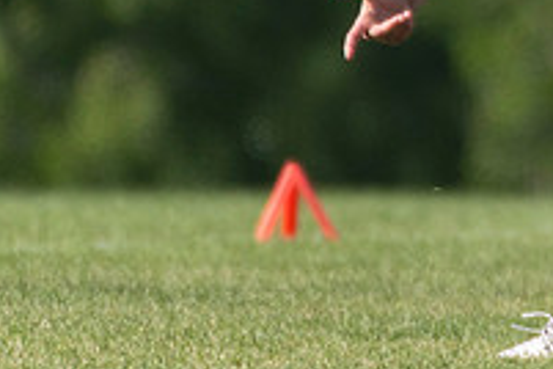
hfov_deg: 0.8
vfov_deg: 0.5
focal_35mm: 2718
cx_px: 742
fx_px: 41748
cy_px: -200
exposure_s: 1/1250
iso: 125
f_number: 4
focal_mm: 400
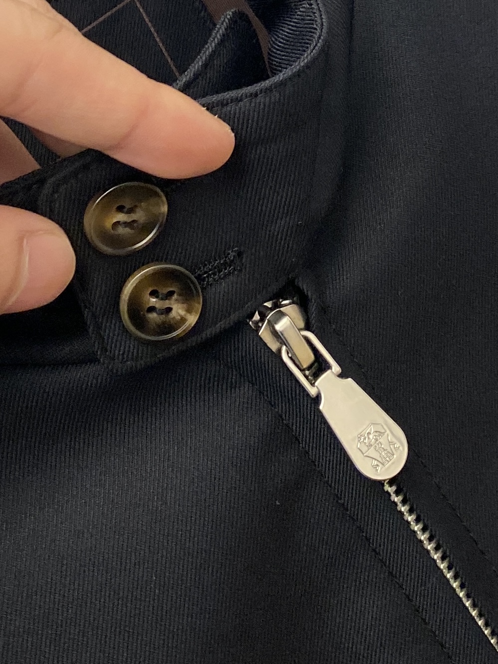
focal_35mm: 26
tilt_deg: -9.2
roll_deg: +29.3
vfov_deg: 67.3
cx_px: 249
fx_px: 499
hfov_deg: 53.1
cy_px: 332
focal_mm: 4.25
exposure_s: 1/121
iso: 125
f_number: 1.8
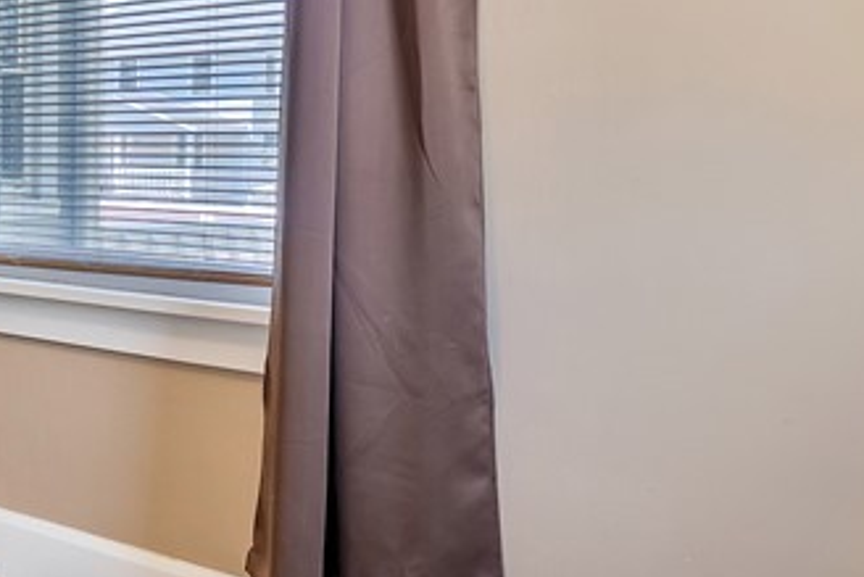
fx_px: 1272
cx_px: -205
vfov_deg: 25.2
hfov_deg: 30.9
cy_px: 145
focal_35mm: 53
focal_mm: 16
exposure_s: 1/320
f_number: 3.2
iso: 400
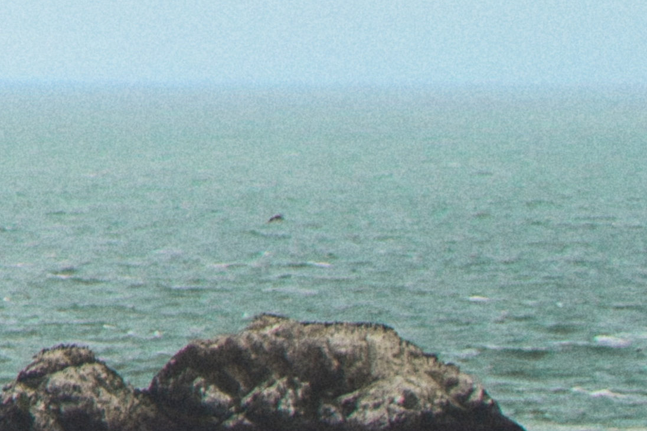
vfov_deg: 6.9
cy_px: 518
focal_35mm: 197
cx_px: -893
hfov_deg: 9.4
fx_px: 3541
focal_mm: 24
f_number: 1.8
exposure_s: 1/4000
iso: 100
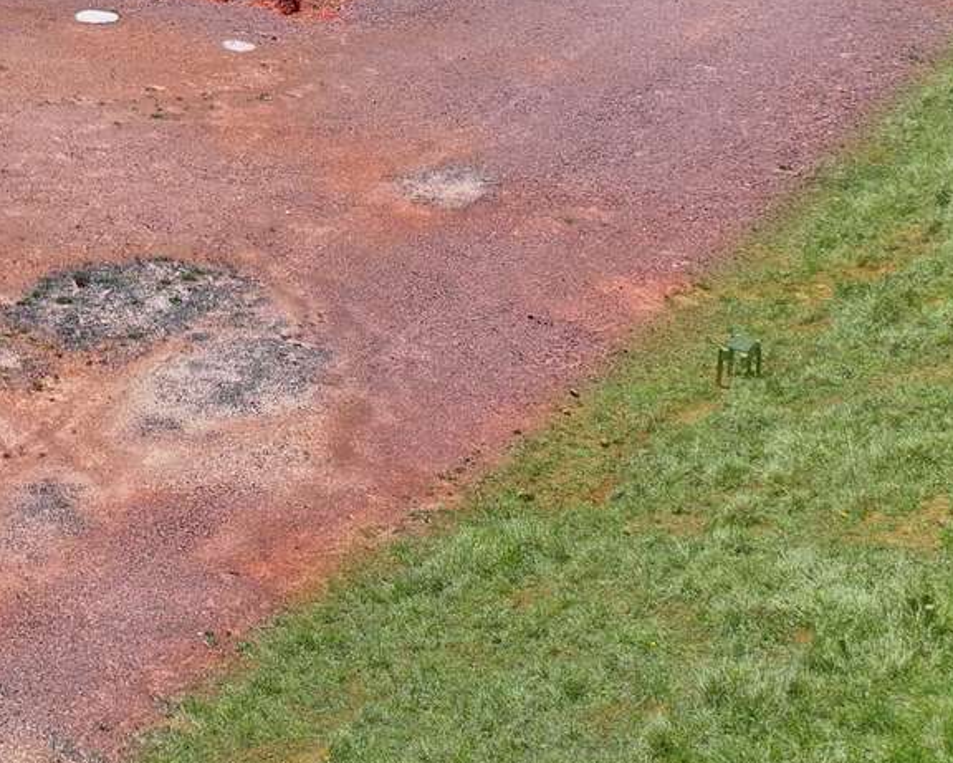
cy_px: -391
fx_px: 2200
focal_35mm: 78
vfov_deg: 17.6
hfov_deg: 21.9
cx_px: -296
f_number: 2.8
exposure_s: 1/2500
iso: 100
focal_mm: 12.29
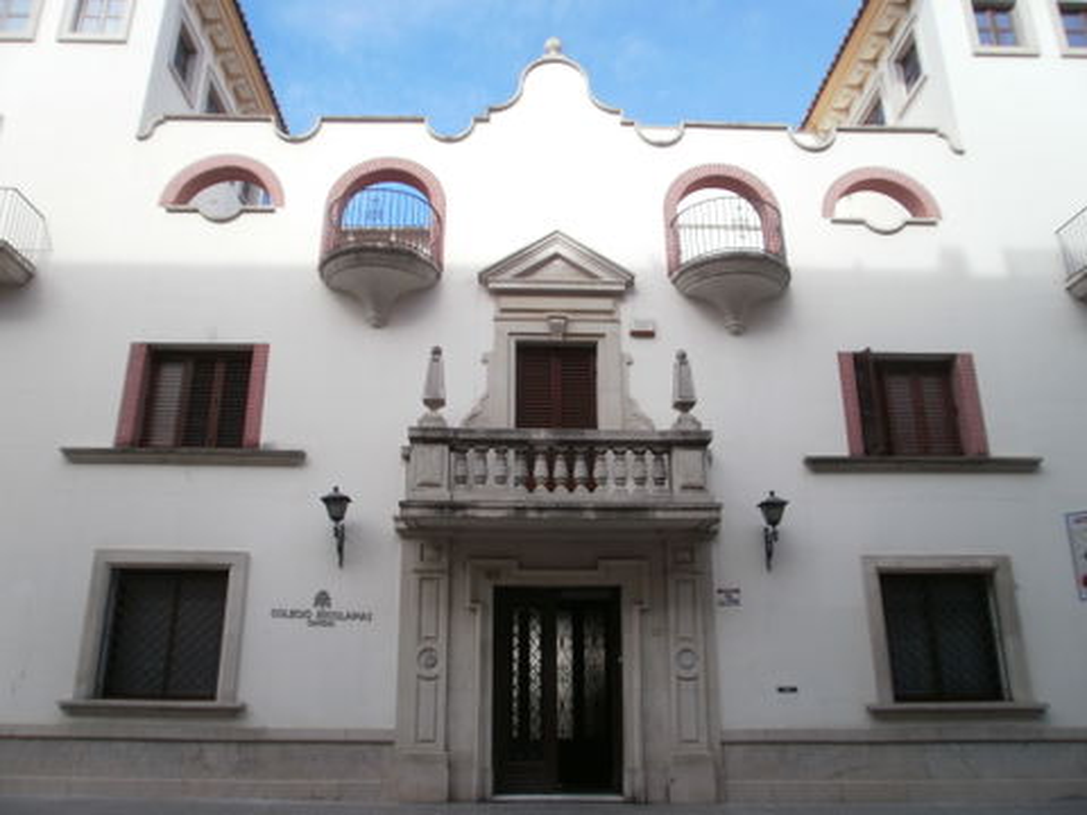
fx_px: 816
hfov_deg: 67.3
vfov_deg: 53.1
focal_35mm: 26
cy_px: 408
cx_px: 544
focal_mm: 4.65
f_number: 2.6
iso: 100
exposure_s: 1/800
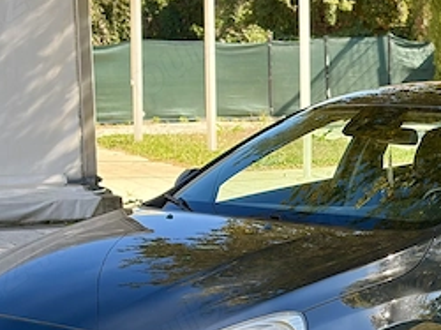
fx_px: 1591
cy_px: 302
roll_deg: +1.2
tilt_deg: -8.9
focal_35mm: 125
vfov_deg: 11.8
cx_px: 367
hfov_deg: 15.7
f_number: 1.6
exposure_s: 1/503
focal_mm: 5.96
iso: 50
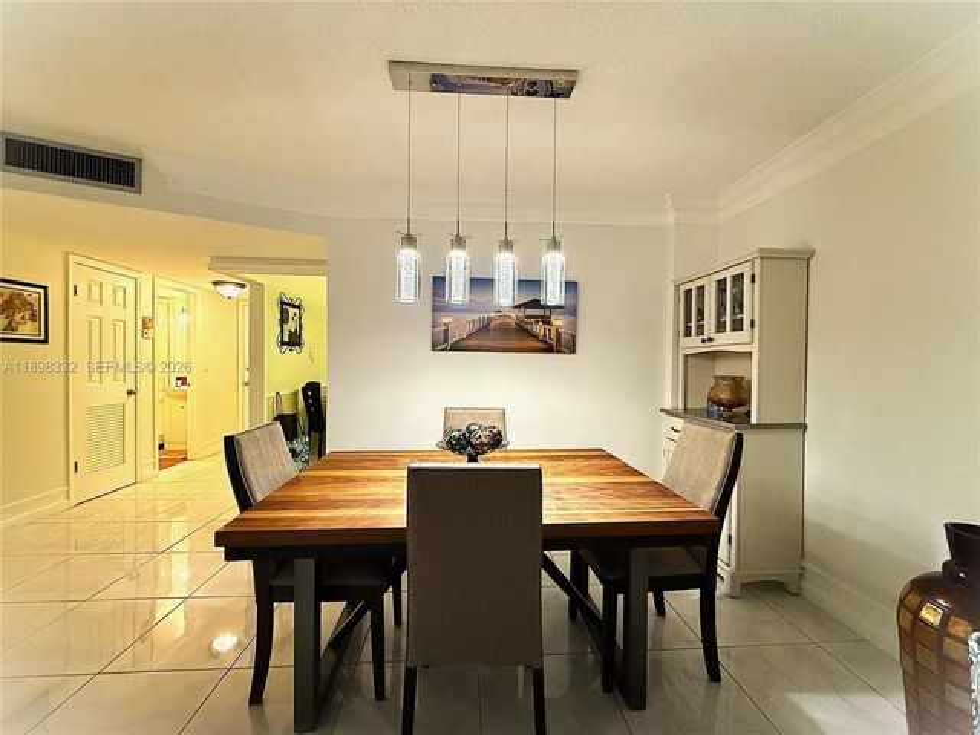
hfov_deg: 102.1
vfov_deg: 85.7
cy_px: 368
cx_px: 490
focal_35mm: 14
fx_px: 396
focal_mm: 2.22
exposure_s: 1/120
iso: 640
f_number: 2.2
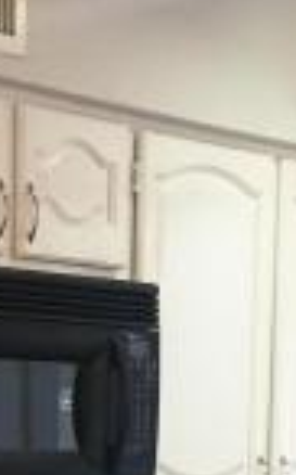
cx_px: -127
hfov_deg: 7.9
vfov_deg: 11.9
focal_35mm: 162
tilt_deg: -10.1
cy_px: 872
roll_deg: -0.3
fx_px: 2095
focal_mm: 4.15
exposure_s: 1/15
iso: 50
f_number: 2.2
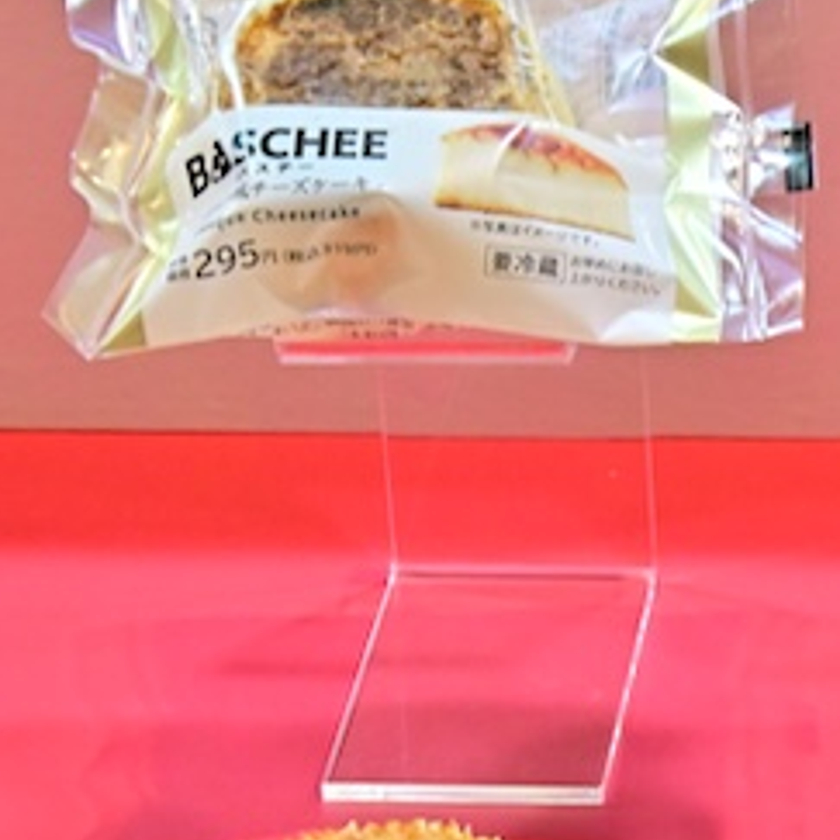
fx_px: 5765
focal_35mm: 210
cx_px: 1148
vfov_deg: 8.3
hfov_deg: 8.2
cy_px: 693
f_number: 14
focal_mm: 60
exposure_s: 1/100
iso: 4000
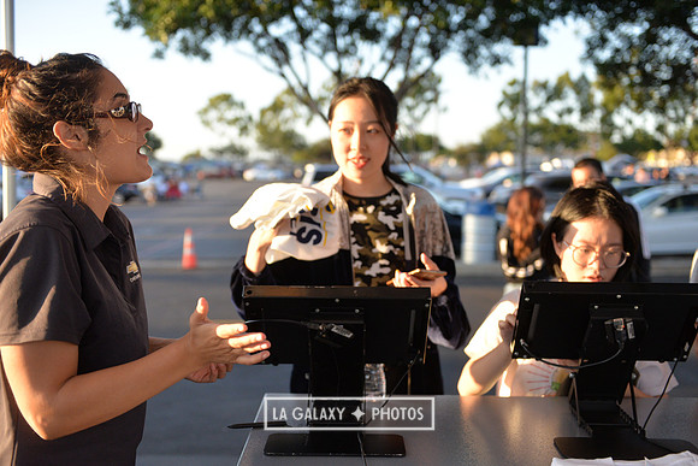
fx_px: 776
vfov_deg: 33.4
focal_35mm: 40
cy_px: 233
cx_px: 349
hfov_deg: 48.4
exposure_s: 1/4000
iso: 1800
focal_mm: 40
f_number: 2.8
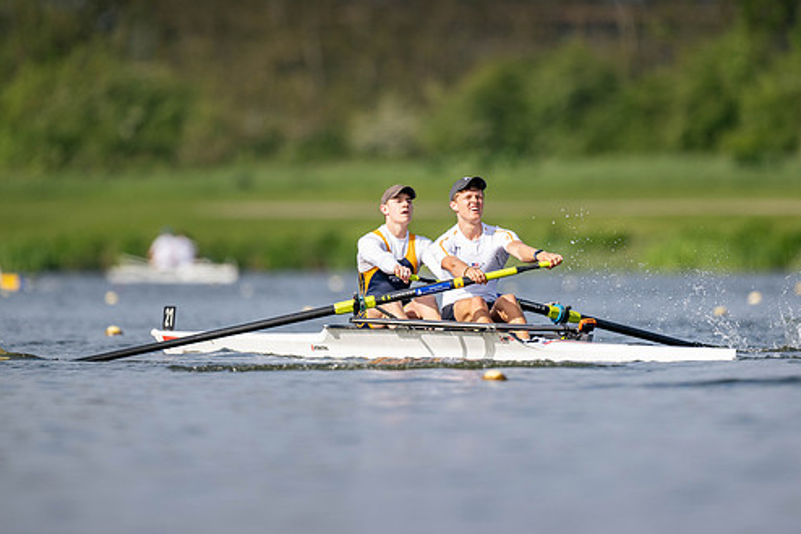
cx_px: 423
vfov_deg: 1.9
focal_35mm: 705
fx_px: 15680
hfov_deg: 2.9
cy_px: 226
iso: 250
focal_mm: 600
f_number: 4
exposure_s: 1/2500
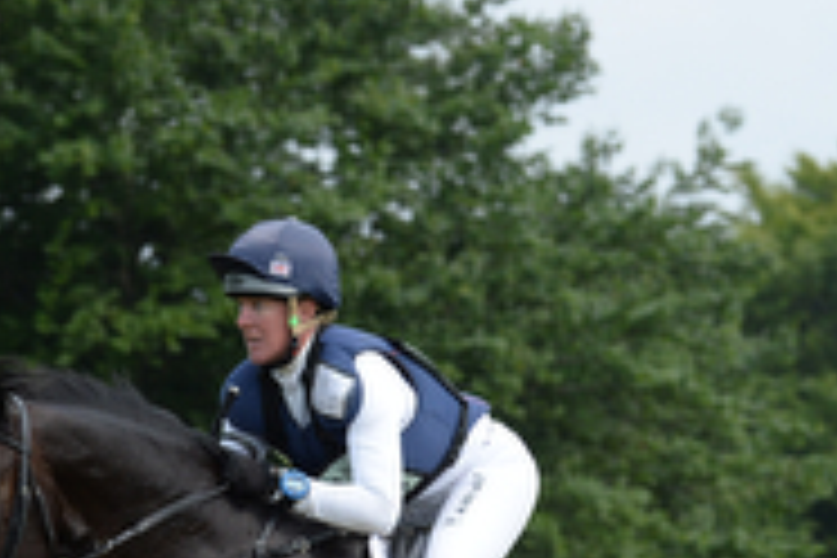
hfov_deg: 5.3
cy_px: 783
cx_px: 425
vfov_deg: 3.5
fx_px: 9020
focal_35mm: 388
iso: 640
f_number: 5
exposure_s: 1/2000
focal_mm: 120
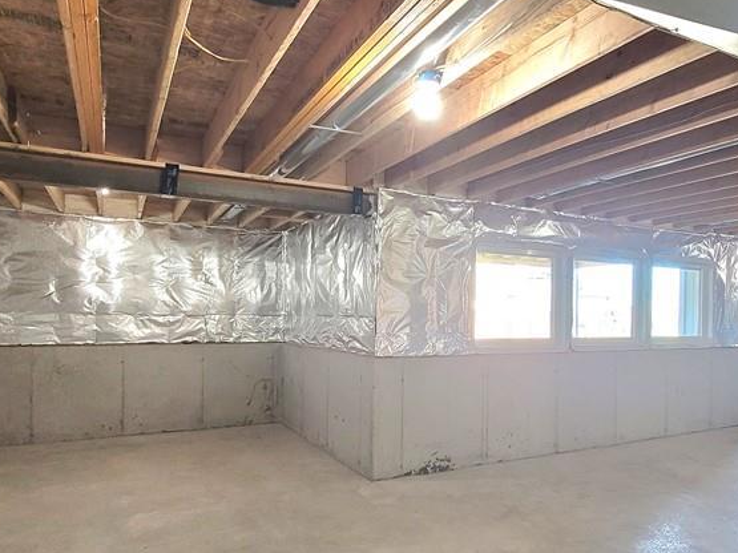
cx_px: 426
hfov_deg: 71.2
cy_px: 322
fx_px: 512
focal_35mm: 24
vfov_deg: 56.5
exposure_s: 1/40
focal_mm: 2.2
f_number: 2.2
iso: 320
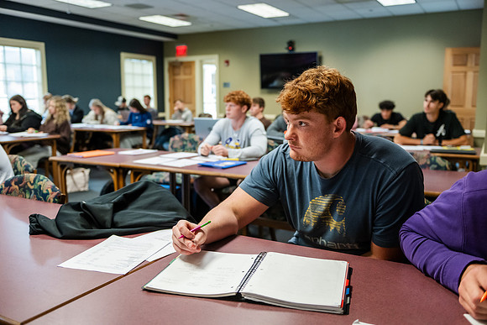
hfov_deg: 55.8
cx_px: 244
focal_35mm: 34
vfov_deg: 38.9
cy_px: 162
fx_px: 460
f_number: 2.8
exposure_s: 1/200
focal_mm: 34
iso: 2000
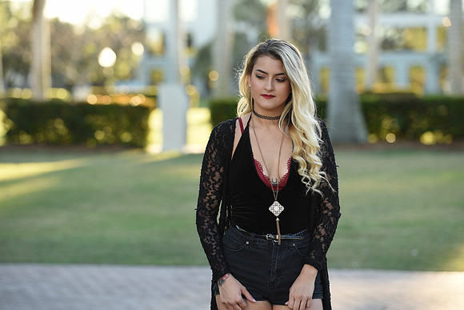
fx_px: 1740
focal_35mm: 135
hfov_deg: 15.2
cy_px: 155
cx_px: 232
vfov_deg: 10.2
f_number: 4
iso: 100
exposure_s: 1/125
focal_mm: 135
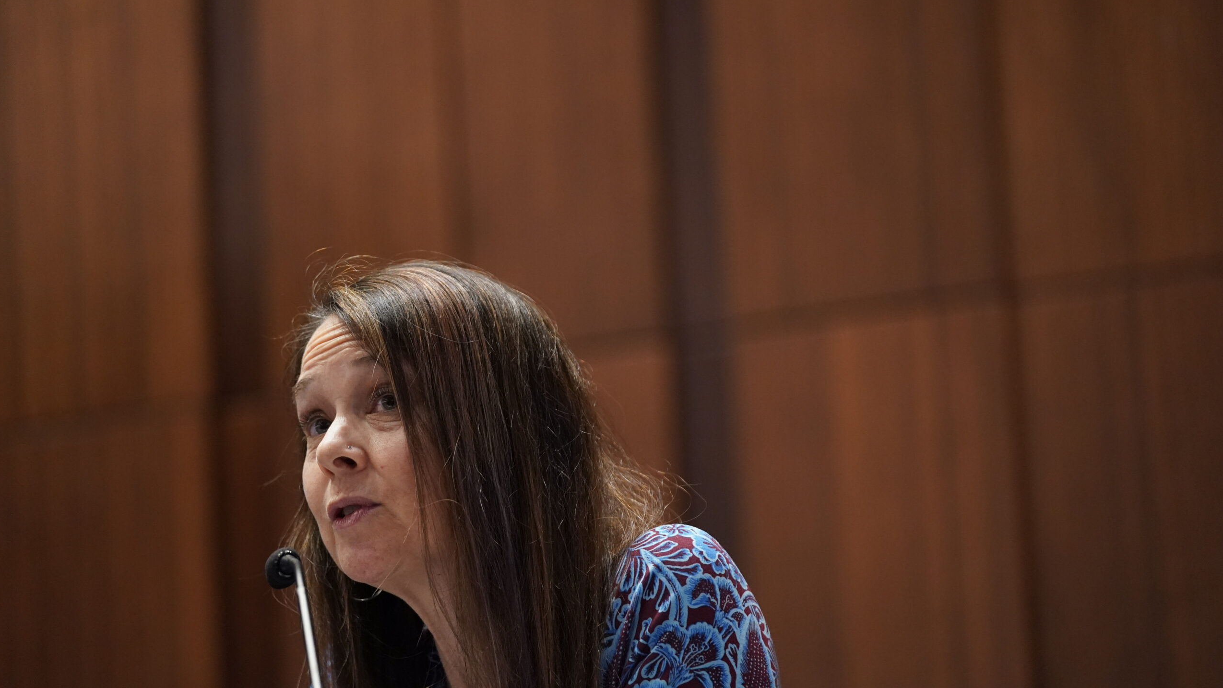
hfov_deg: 13.3
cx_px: 610
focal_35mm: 162
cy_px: 306
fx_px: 5254
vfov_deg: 7.5
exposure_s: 1/320
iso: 5000
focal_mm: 154
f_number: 2.8
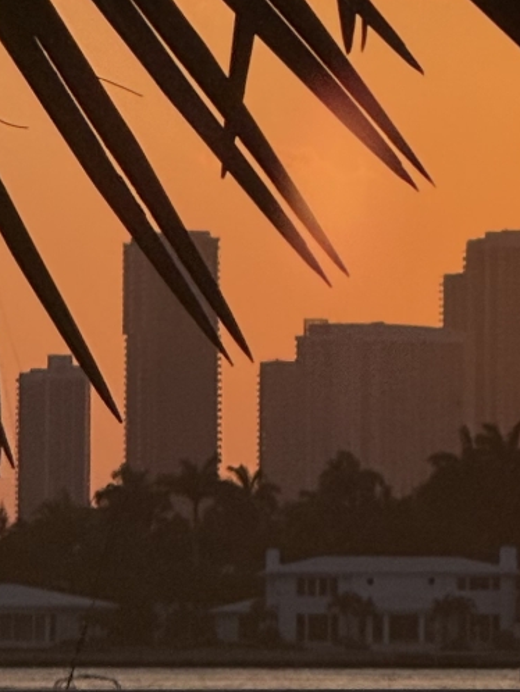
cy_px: 144
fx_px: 10286
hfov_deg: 2.9
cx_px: 777
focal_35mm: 514
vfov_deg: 3.9
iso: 50
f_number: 2.8
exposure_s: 1/2358
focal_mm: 15.66
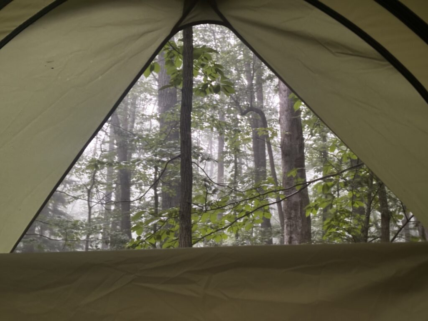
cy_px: 160
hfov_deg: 36.8
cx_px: 214
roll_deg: -1.1
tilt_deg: +17.0
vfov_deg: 28.0
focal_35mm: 52
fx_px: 643
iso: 320
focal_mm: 5.96
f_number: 1.6
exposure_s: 1/30
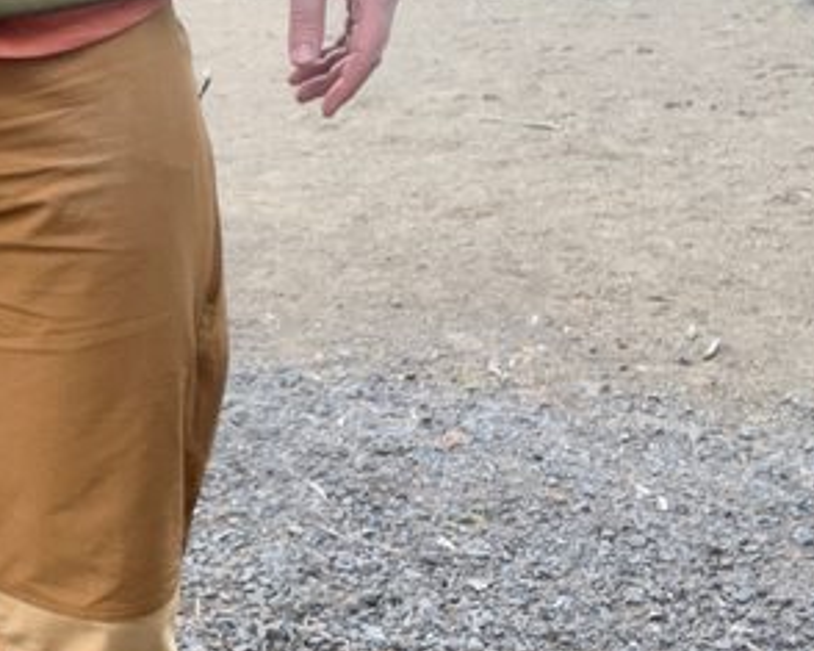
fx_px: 1469
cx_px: -30
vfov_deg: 25.0
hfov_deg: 28.7
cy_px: 326
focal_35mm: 61
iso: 32
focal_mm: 2.71
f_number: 2.2
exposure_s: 1/150
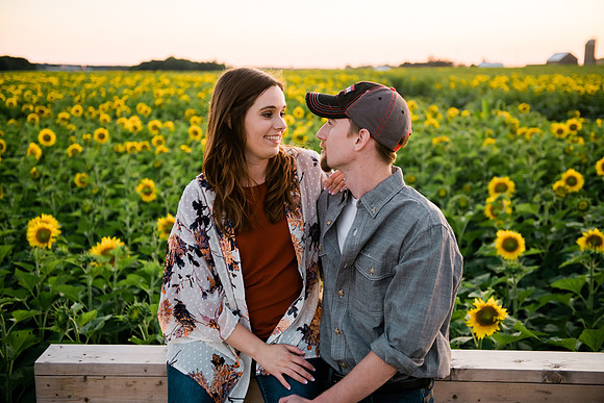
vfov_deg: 28.1
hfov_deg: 41.1
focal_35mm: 48
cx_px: 302
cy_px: 202
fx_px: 805
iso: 400
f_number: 2.8
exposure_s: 1/640
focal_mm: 48
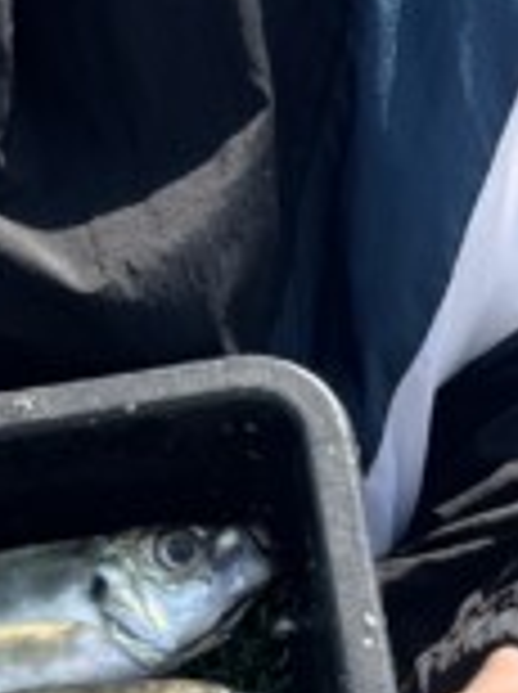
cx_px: 342
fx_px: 3121
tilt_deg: -38.6
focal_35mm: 156
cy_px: 693
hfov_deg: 9.5
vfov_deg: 12.5
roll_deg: +0.8
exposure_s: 1/3597
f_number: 1.78
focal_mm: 6.76
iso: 80
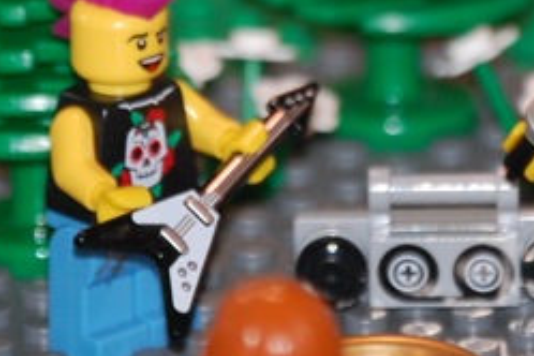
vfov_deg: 1.8
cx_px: 249
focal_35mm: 771
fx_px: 11436
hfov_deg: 2.7
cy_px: -10
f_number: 5
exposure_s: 1/60
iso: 400
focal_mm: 125
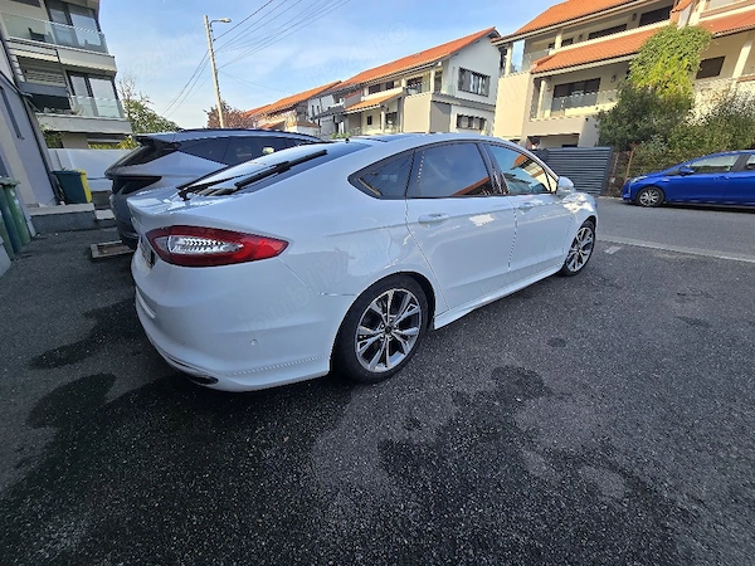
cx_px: 378
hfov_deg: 106.2
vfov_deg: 89.9
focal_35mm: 13
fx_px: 284
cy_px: 283
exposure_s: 1/526
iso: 50
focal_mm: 2.2
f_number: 2.2
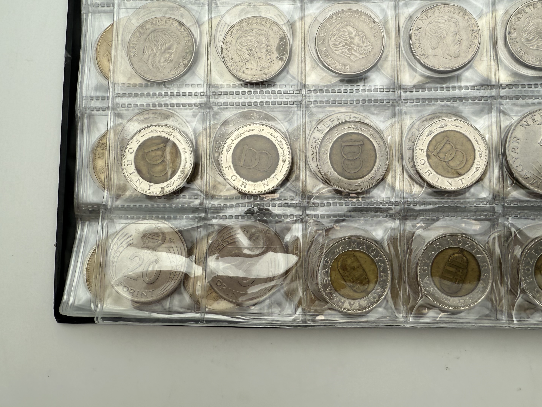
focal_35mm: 34
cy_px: 121
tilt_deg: -83.1
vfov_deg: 41.0
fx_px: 532
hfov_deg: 52.7
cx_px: 368
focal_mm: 2.22
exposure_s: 1/277
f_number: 2.2
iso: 40
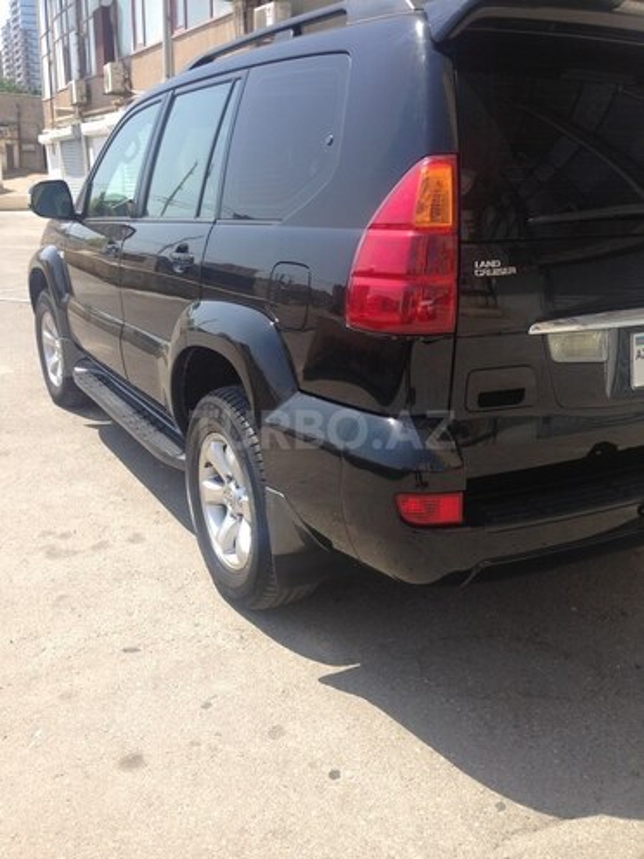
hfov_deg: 42.9
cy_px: 430
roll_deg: +0.3
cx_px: 322
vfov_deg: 55.4
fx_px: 819
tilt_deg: -14.5
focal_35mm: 33
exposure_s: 1/775
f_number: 2.4
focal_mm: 4.12
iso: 50
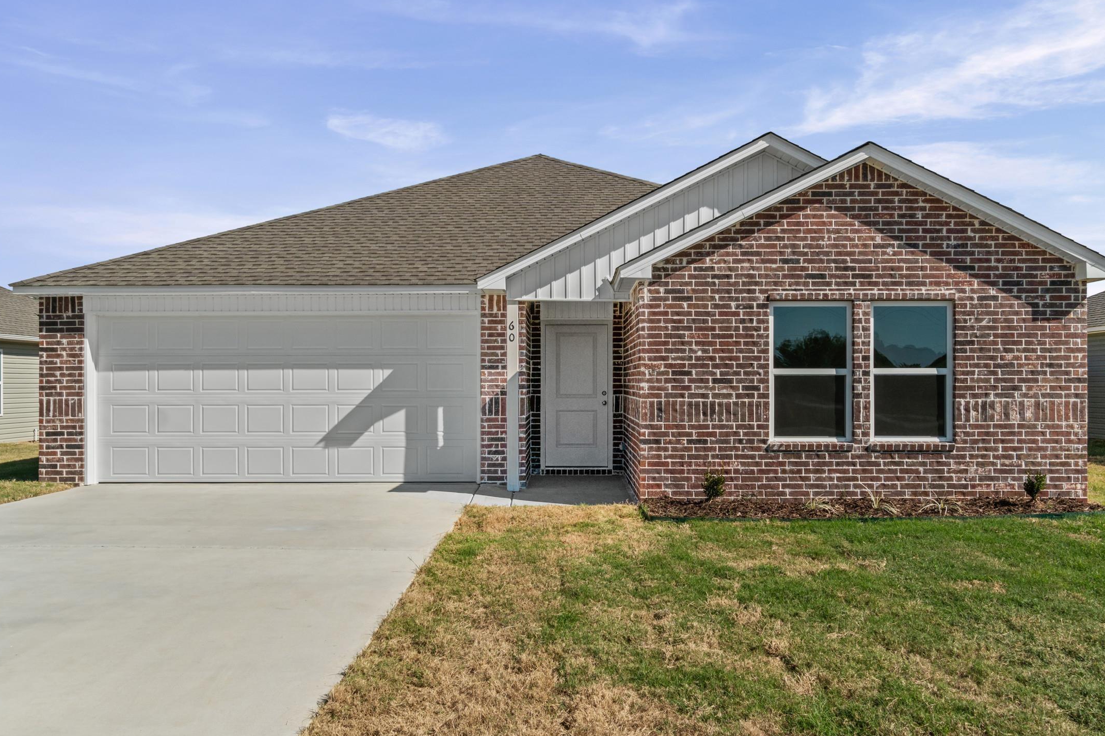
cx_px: 570
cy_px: 391
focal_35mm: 29
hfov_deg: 63.6
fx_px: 890
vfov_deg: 44.9
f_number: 9
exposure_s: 1/800
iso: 250
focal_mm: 18
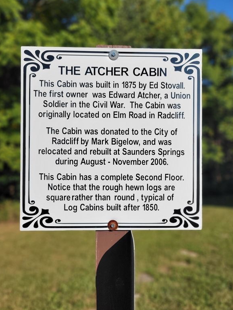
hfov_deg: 51.4
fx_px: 242
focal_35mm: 27
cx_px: 118
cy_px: 158
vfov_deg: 65.3
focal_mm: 5.4
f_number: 1.8
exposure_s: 1/3608
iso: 40
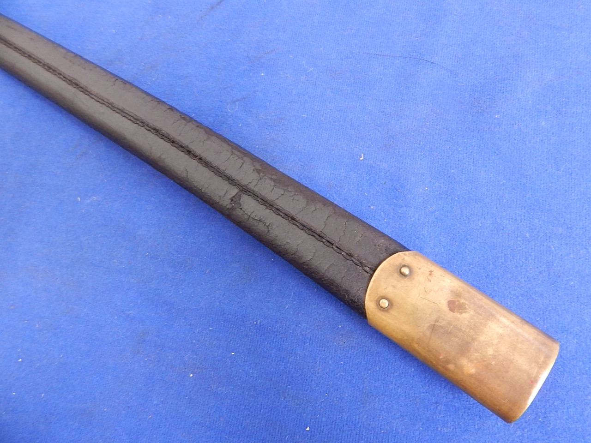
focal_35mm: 22
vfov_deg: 61.1
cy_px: 222
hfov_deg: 76.4
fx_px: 376
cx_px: 296
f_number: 3
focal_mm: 4
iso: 400
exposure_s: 1/8
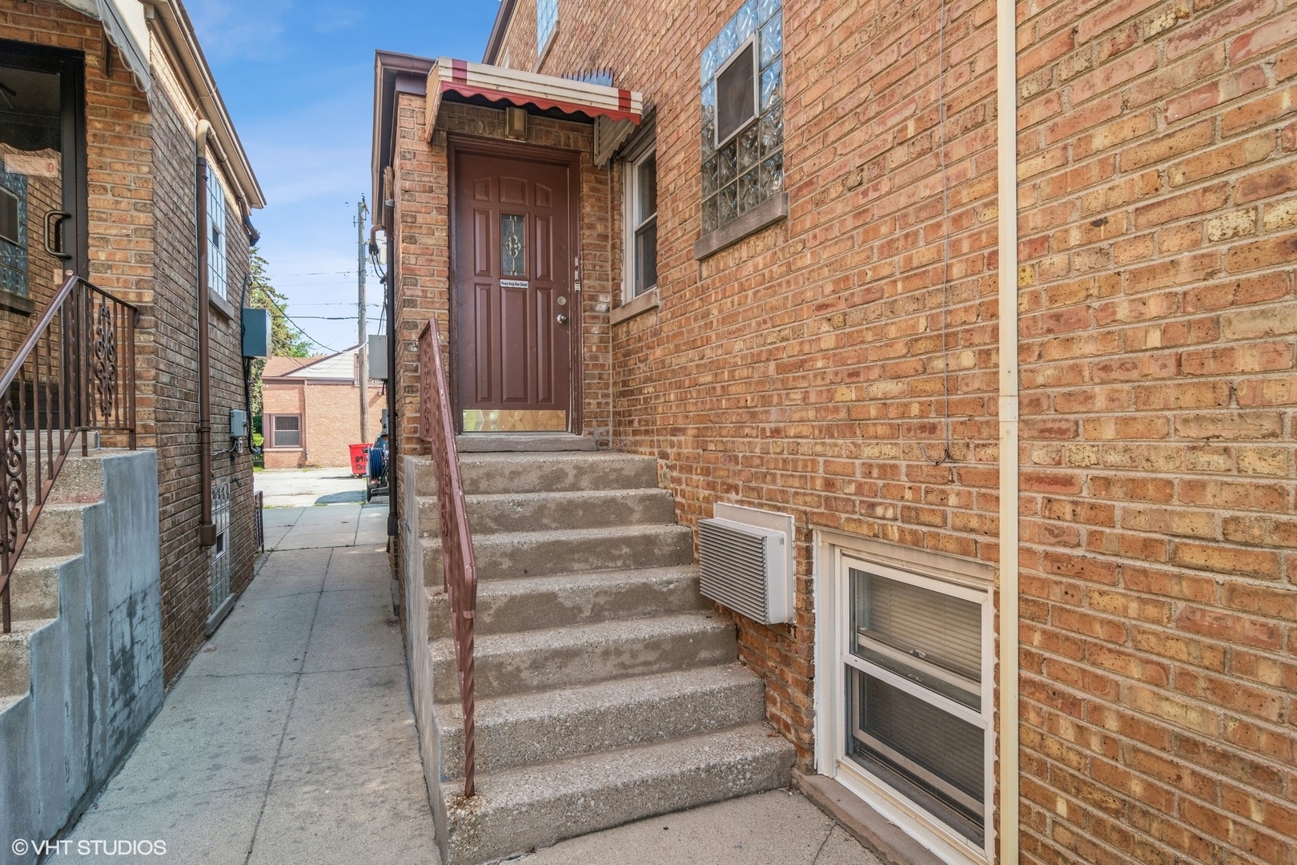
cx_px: 648
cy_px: 432
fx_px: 648
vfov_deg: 67.4
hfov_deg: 90.0
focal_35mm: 18
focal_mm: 12
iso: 200
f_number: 8
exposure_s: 1/60
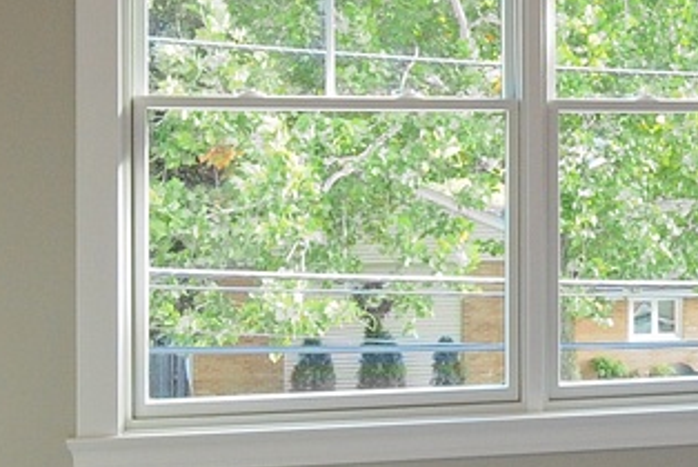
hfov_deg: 20.4
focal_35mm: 93
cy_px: 93
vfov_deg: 14.7
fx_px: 1805
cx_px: 854
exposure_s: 1/10
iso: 500
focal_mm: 12
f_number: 8
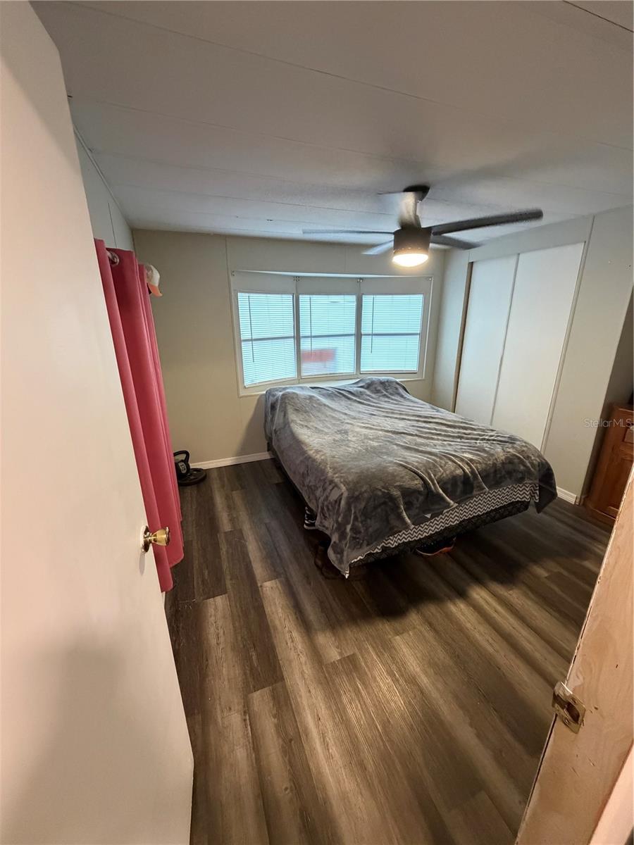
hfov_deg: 85.7
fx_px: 342
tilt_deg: -17.2
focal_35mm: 14
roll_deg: +0.7
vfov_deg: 102.1
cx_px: 317
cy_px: 422
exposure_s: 1/60
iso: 800
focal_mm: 2.22
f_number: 2.2
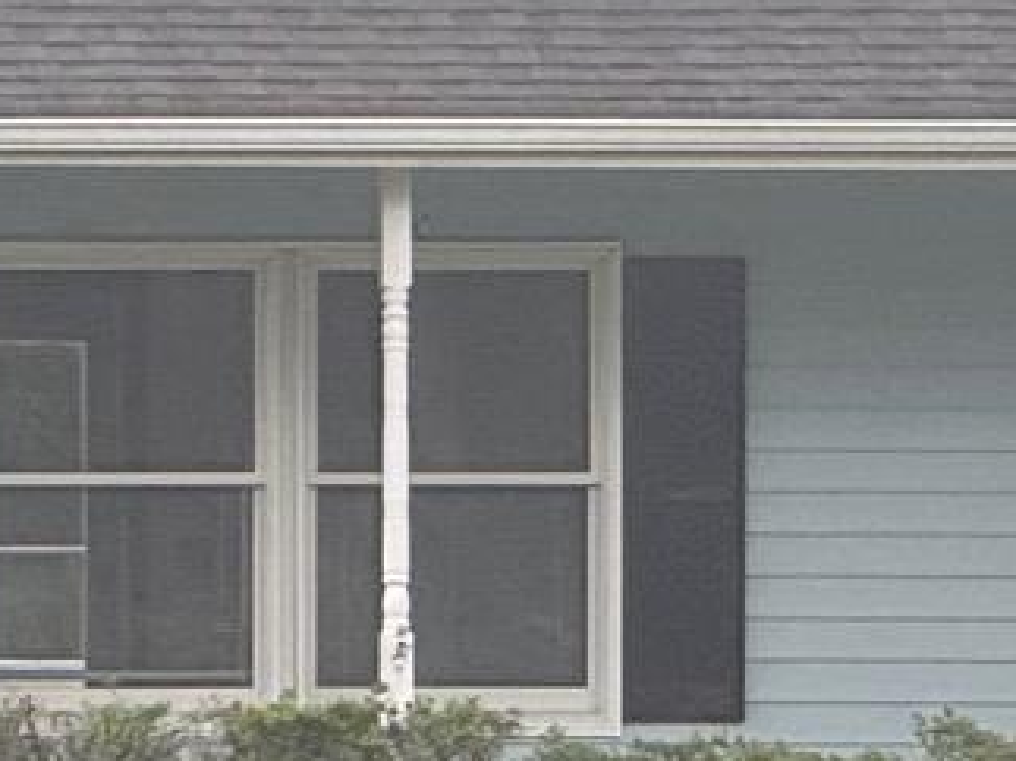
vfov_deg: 2.0
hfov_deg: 2.6
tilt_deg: +0.2
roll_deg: -0.9
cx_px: 1274
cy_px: 465
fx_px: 22328
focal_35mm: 761
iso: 64
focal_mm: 15.66
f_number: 2.8
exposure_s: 1/161
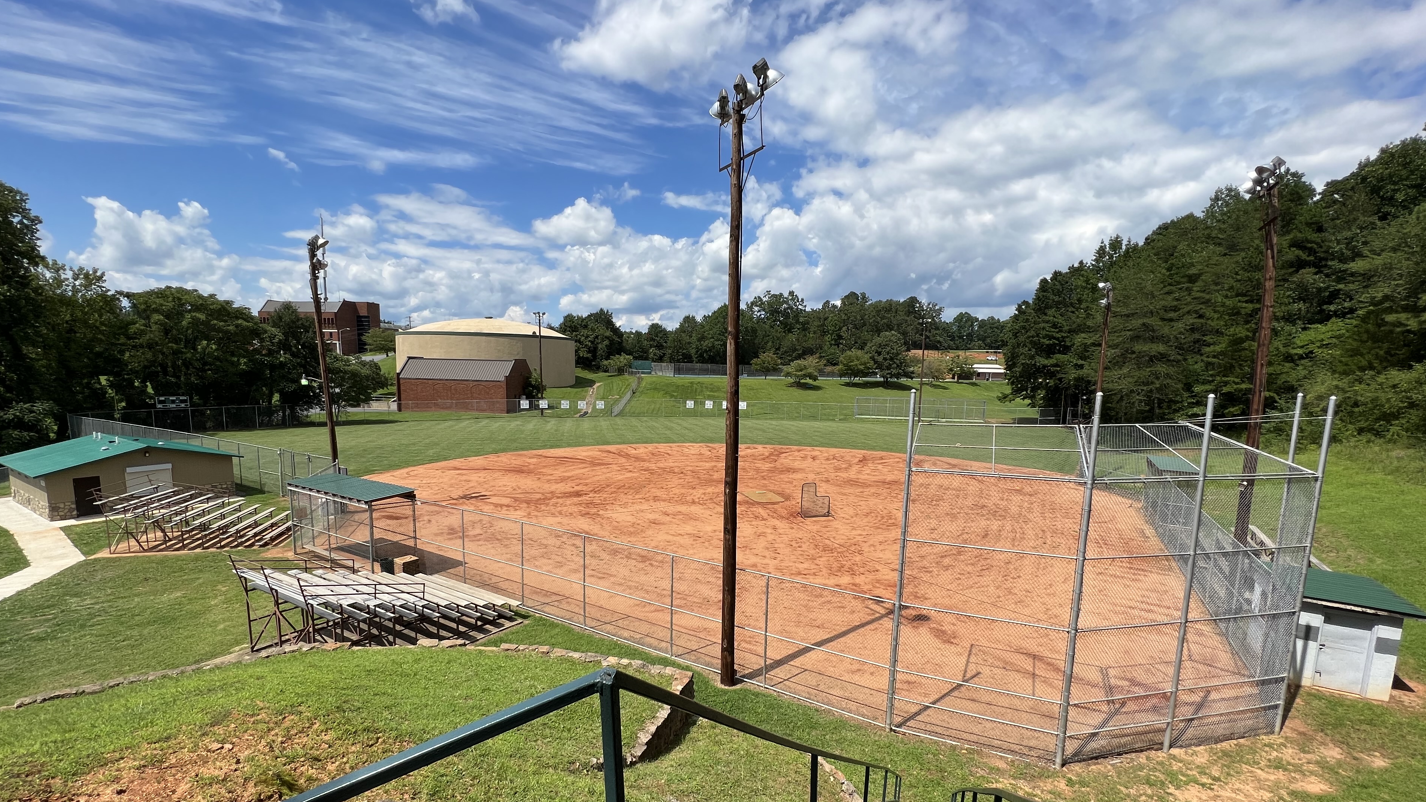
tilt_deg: -8.3
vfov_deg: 70.2
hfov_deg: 103.0
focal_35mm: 15
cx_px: 702
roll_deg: -0.9
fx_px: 567
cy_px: 452
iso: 32
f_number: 1.8
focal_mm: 1.57
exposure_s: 1/2096
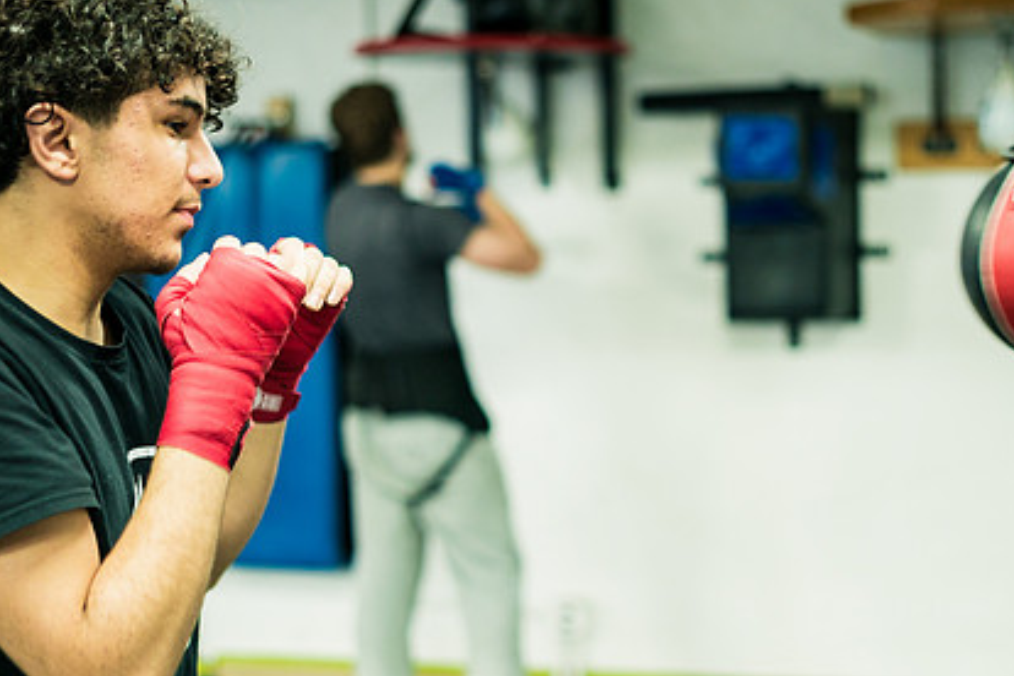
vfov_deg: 19.5
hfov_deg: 28.8
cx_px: 583
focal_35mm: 70
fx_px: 1972
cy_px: 327
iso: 1000
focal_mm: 50
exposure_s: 1/160
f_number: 1.8
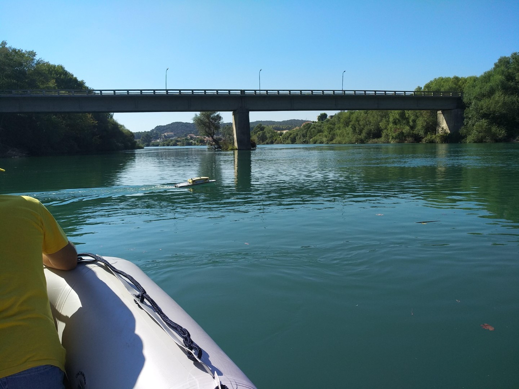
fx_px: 330
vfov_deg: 61.1
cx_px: 260
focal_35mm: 22
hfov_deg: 76.4
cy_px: 194
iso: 100
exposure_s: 1/1188
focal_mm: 3.81
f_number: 2.2
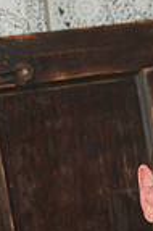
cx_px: 218
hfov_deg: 6.5
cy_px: 423
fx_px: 1323
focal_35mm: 207
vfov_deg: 9.4
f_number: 4
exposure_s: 1/320
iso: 800
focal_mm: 51
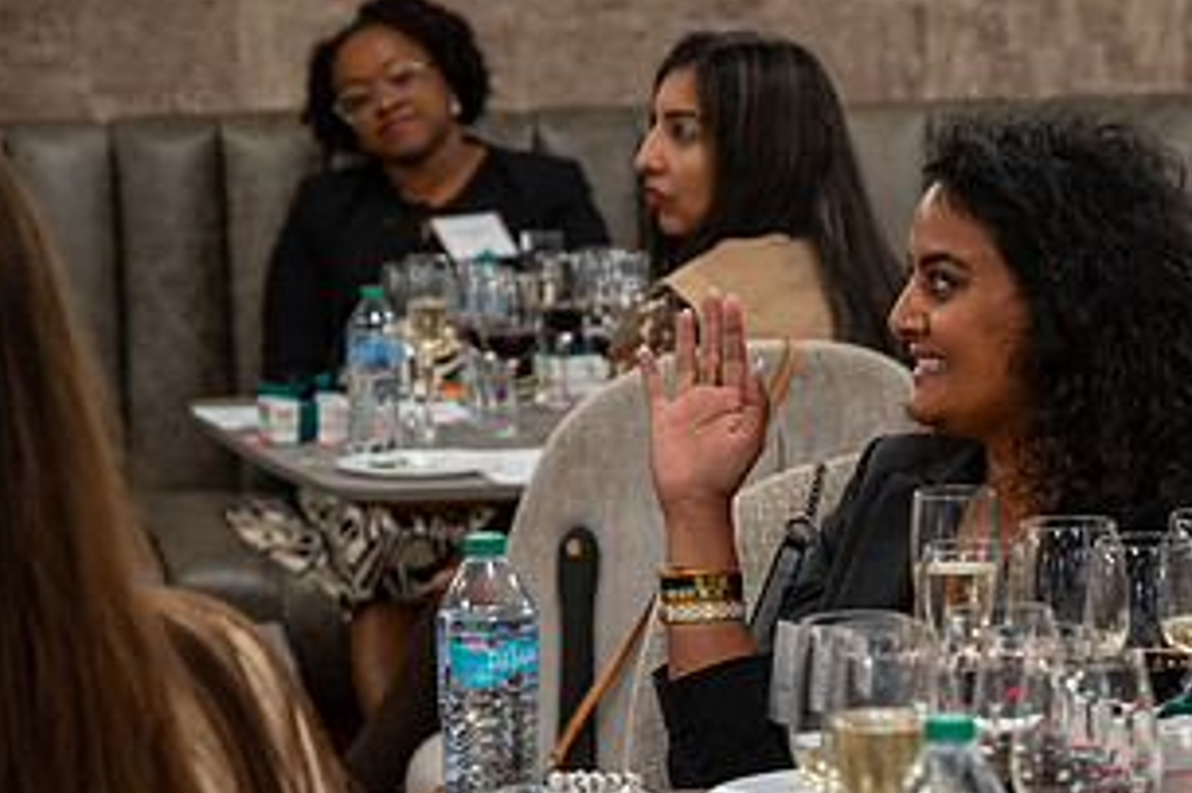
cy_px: 504
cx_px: 1079
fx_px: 4401
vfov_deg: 10.3
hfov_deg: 15.2
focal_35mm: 133
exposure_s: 1/80
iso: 2000
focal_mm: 70
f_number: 4
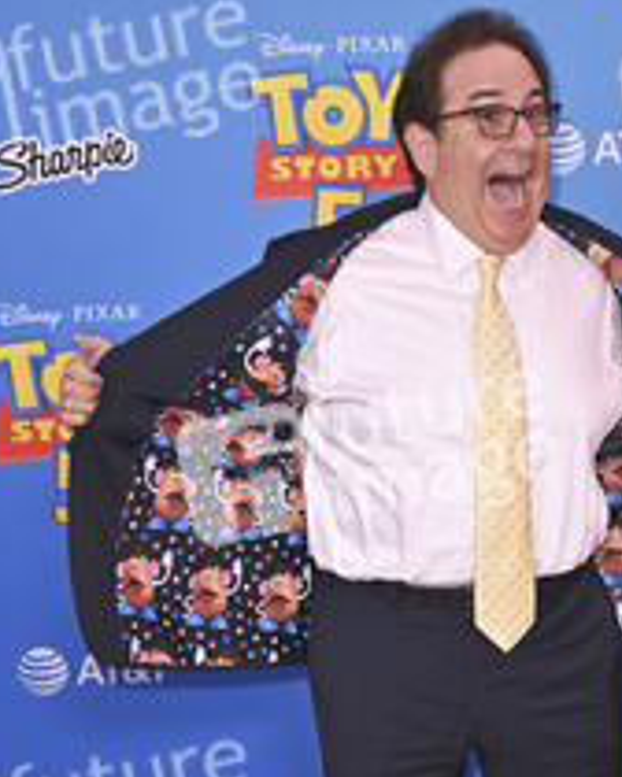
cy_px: 644
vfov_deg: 22.4
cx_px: 474
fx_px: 1933
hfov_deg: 18.2
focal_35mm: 84
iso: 1250
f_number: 6.3
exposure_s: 1/250
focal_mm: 47
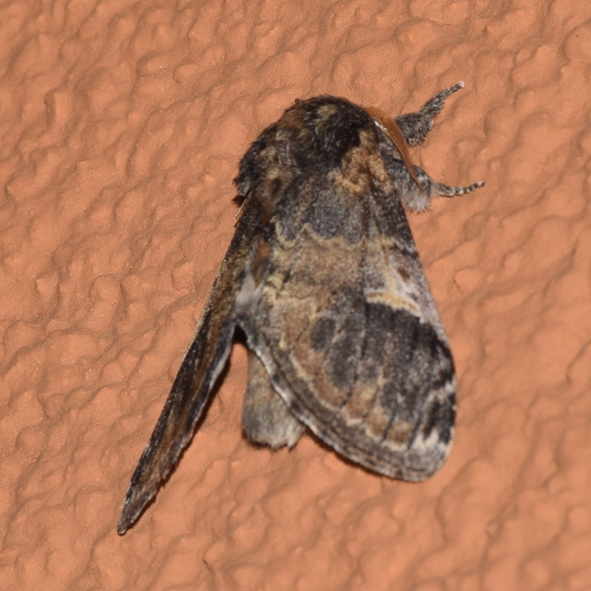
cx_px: 298
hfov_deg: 6.5
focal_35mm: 269
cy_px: 295
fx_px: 5196
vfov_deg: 6.5
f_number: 13
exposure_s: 1/160
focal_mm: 140
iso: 100
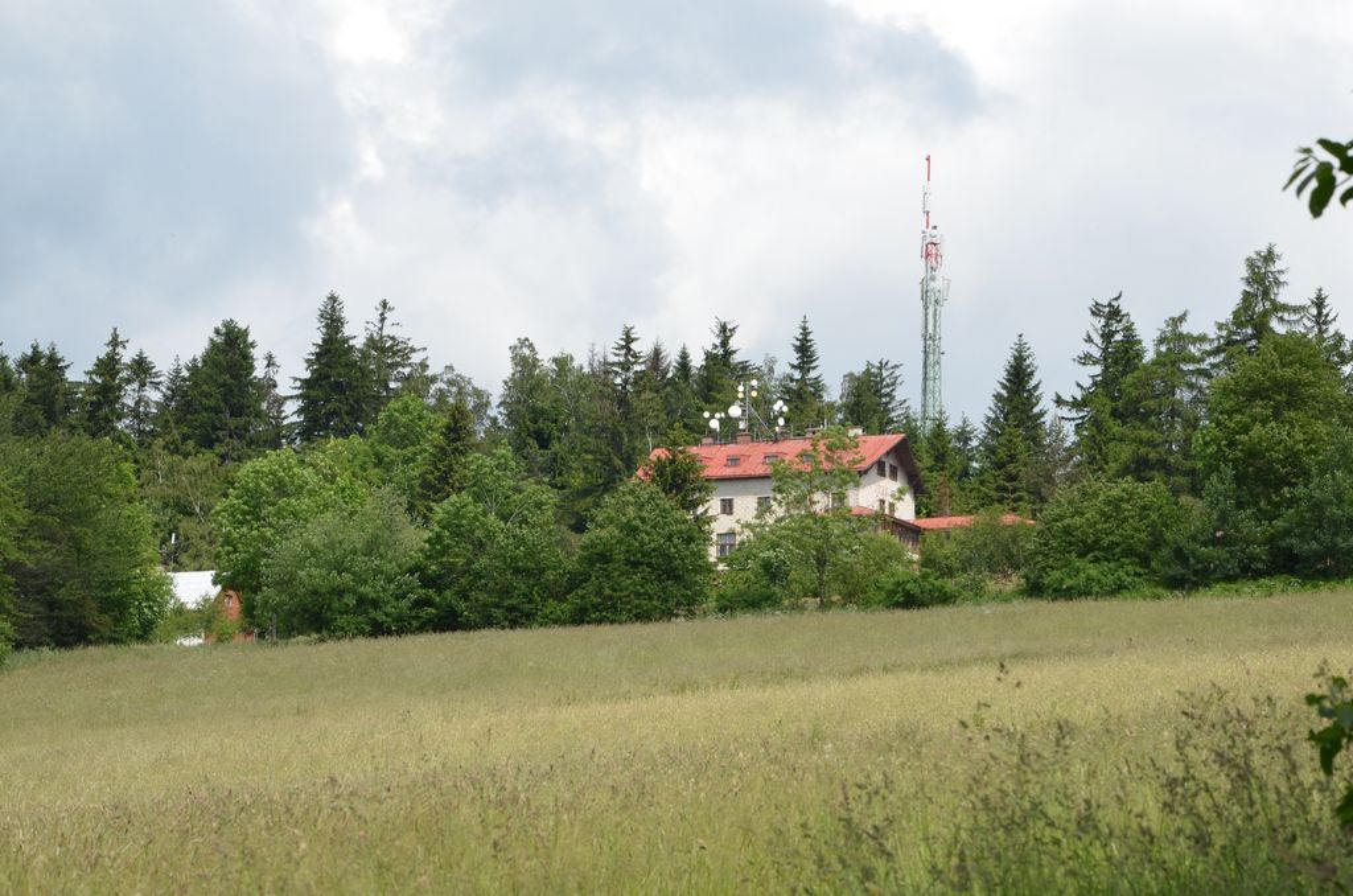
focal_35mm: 128
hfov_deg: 16.1
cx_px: 676
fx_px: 4781
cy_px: 448
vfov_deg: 10.7
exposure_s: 1/320
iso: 250
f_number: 11
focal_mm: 85
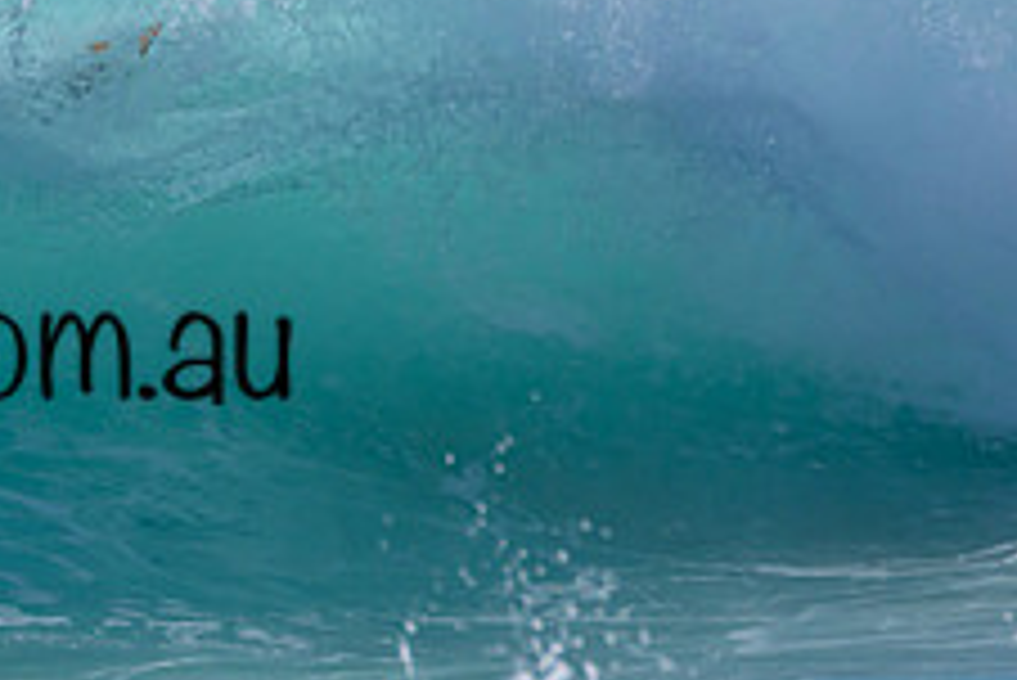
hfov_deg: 0.8
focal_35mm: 2571
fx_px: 72675
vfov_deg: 0.5
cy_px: 295
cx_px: -184
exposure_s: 1/2000
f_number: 11
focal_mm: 1000
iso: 800
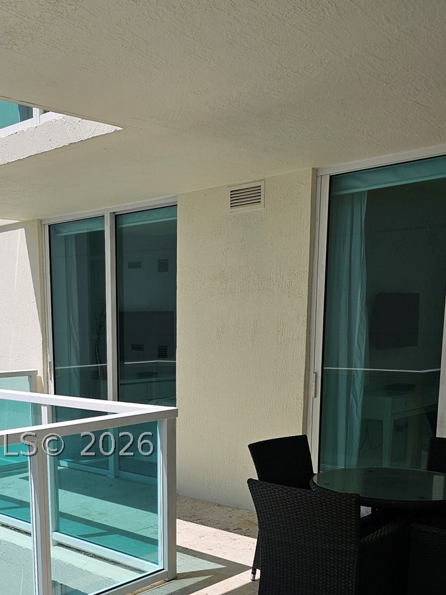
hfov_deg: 34.4
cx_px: 115
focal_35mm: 41
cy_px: 445
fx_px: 705
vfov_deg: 44.3
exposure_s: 1/1597
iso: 12
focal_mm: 6.3
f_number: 1.7
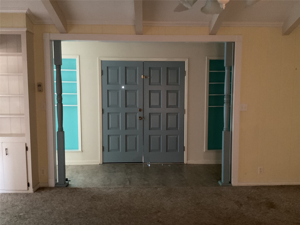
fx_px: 251
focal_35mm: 29
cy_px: 112
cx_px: 150
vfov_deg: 48.2
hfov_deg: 61.7
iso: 500
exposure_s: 1/20
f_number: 1.8
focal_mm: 3
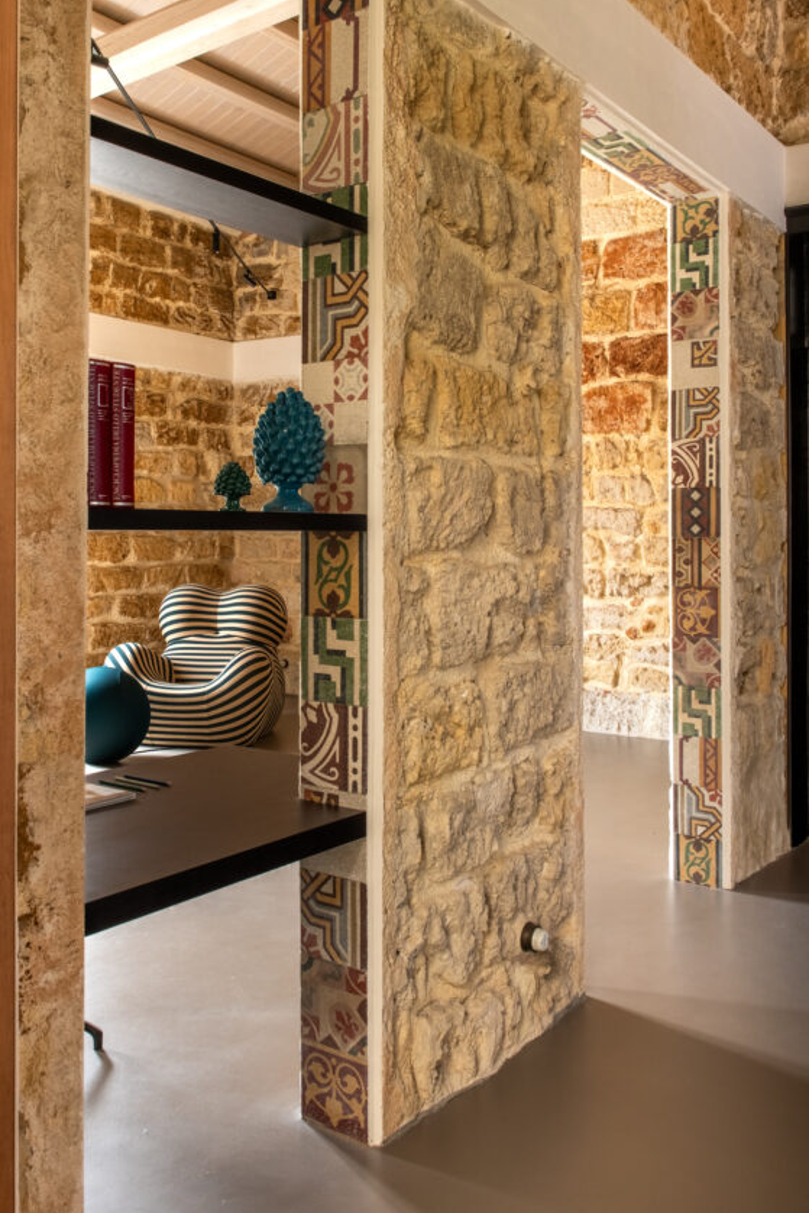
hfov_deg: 39.8
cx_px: 321
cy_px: 523
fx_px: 1112
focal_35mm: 33
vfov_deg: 57.0
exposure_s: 1/15
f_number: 11
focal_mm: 27
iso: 250
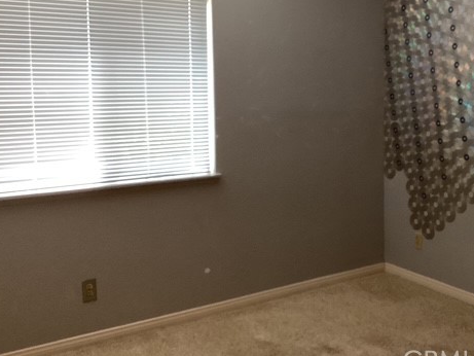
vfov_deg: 33.4
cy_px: 128
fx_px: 589
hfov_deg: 43.2
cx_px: 317
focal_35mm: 43
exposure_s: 1/60
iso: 160
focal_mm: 3.3
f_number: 2.4
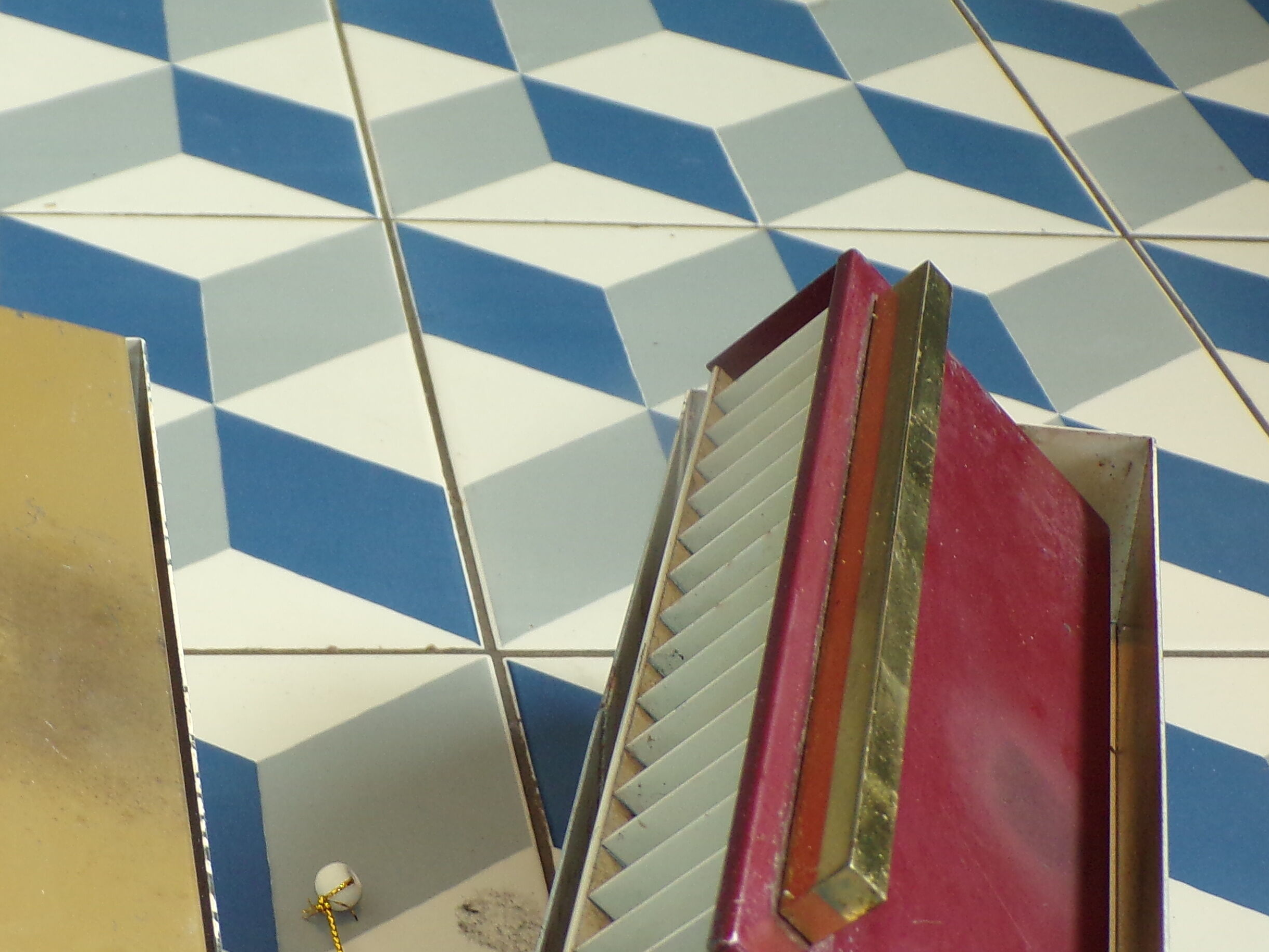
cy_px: 789
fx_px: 2566
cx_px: 375
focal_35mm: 70
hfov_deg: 27.5
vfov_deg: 20.7
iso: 160
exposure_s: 1/34
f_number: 3.3
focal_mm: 6.6
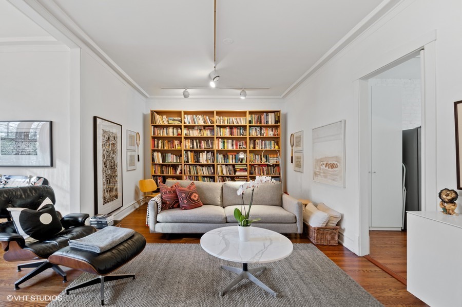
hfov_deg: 100.5
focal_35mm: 15
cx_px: 231
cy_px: 154
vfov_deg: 77.2
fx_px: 192
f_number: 11
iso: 100
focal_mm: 10
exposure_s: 1
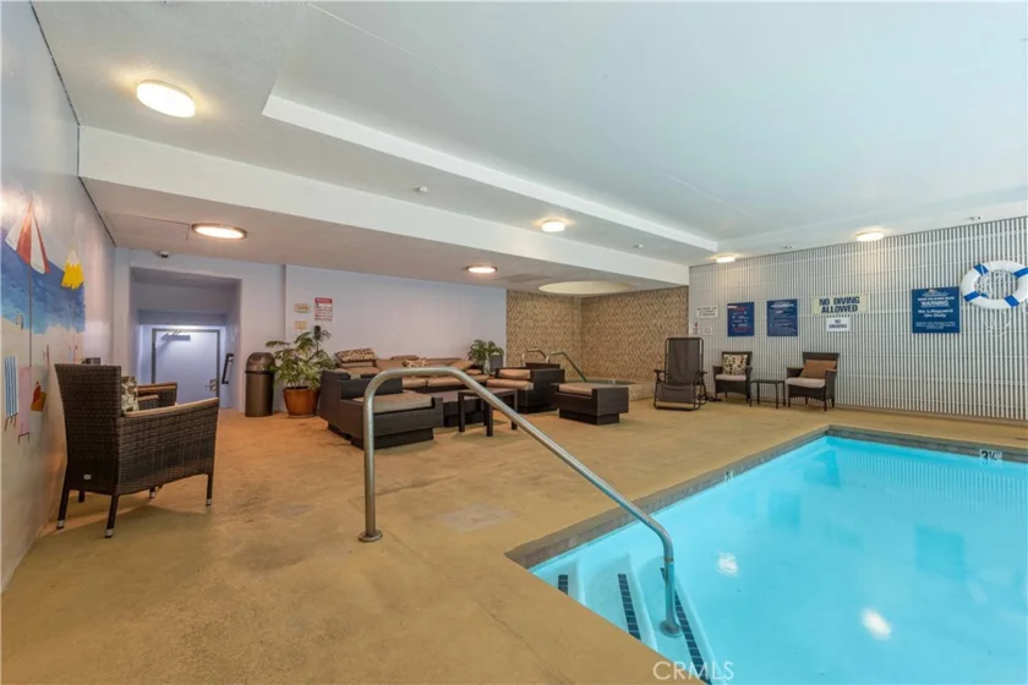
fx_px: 400
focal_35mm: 14
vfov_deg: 81.2
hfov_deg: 104.3
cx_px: 514
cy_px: 342
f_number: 10
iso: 100
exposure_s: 1
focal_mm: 14
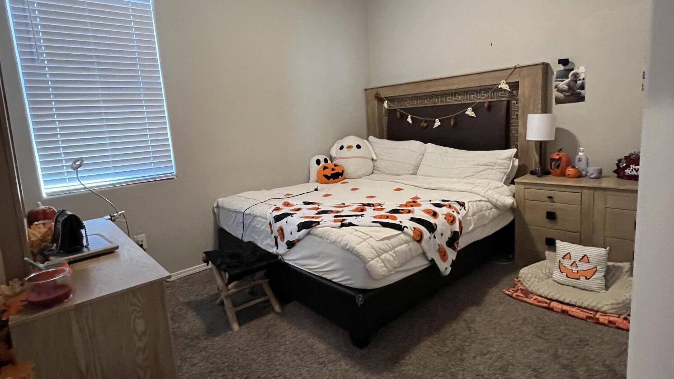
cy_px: 172
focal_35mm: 19
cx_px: 335
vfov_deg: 58.3
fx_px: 340
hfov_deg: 89.6
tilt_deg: -8.2
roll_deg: +4.9
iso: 800
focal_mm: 1.57
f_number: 1.8
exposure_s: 1/60
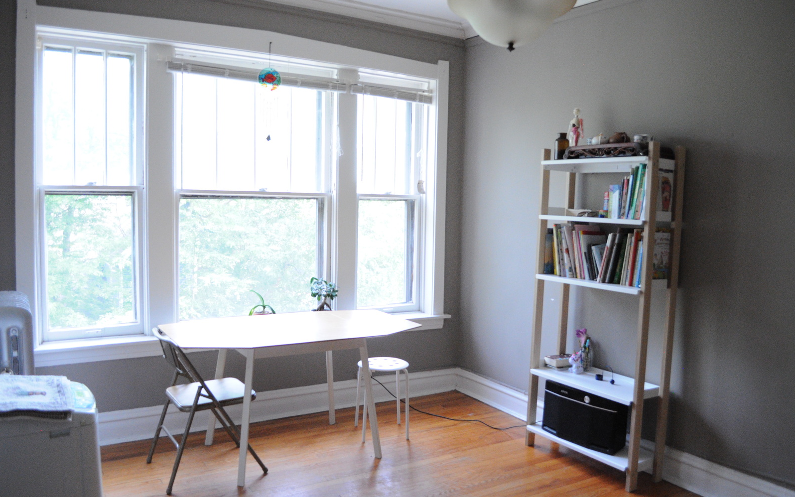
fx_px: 607
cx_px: 391
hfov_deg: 66.5
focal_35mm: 28
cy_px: 245
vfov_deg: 44.6
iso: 2500
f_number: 4.5
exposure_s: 1/250
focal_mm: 18
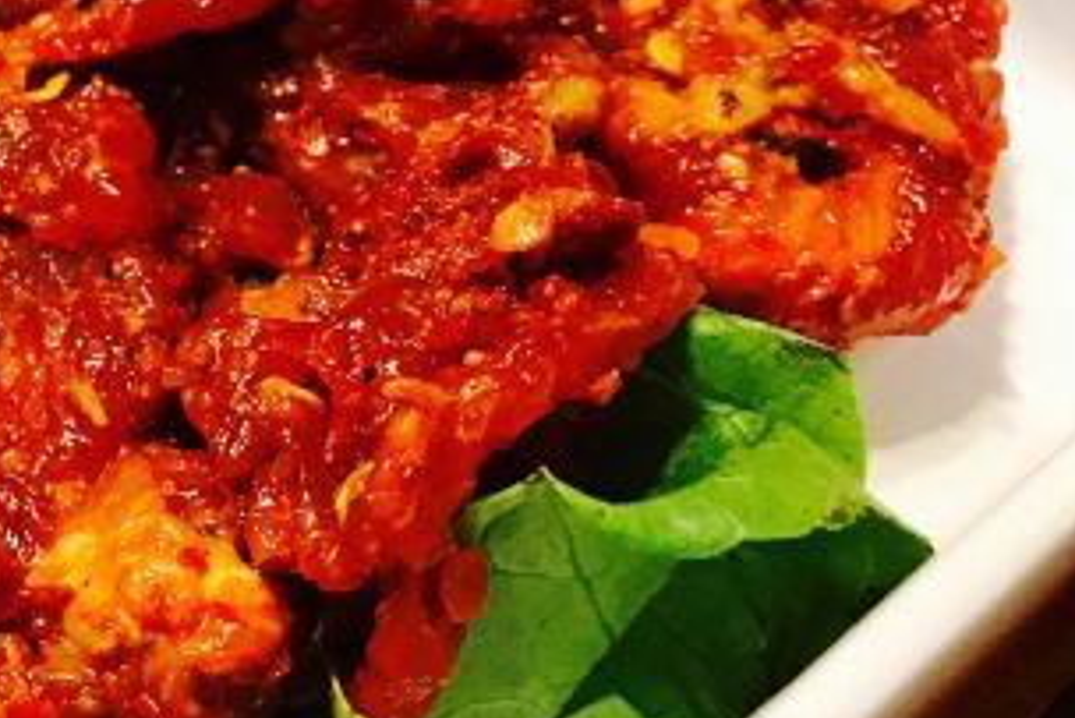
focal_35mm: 67
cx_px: -113
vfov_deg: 20.1
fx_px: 2002
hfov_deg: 27.5
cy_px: 133
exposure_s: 1/14
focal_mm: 3.99
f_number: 1.8
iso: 100
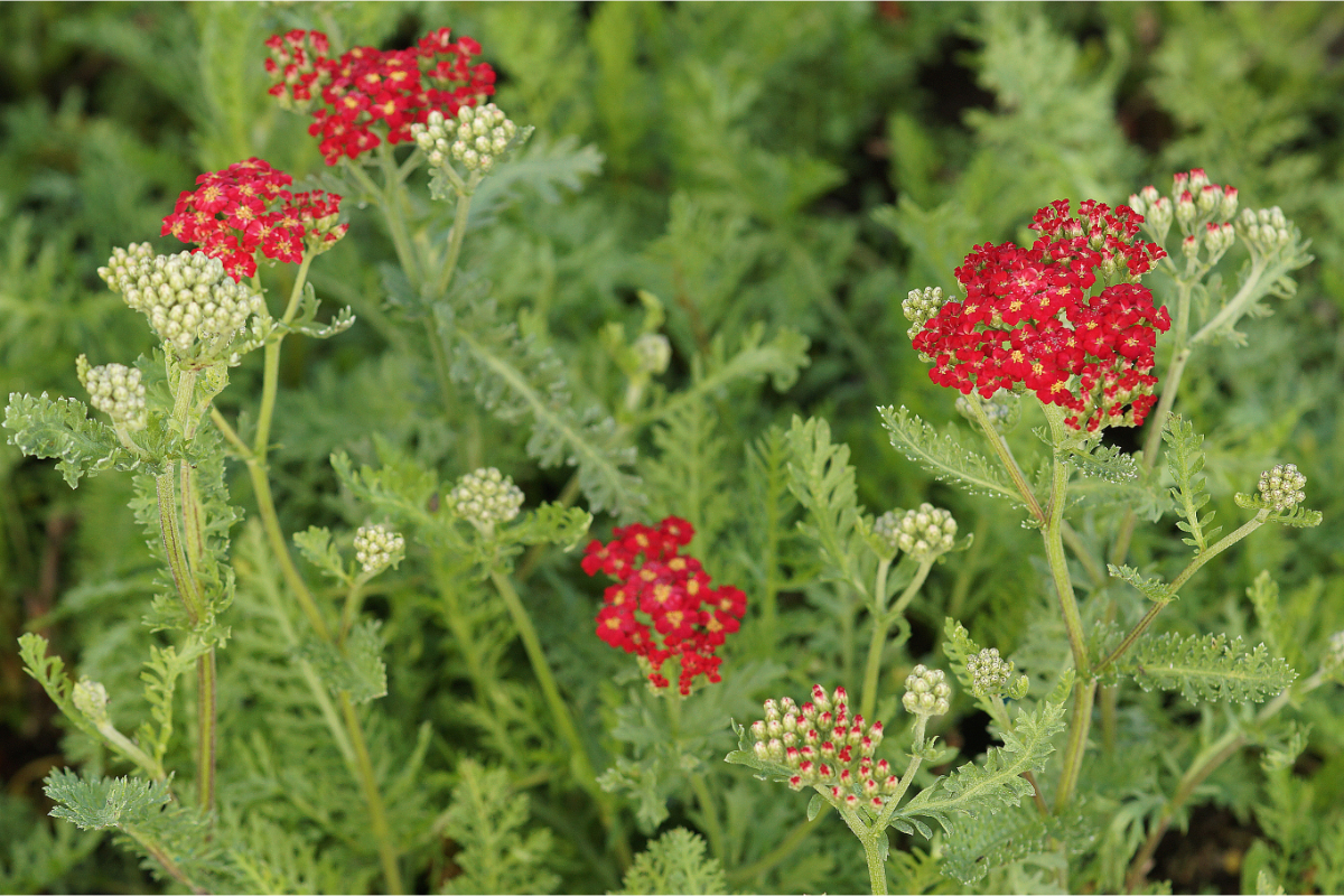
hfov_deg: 13.7
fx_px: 5600
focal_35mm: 150
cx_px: 672
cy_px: 448
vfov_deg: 9.1
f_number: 5.6
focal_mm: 100
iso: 250
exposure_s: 1/160
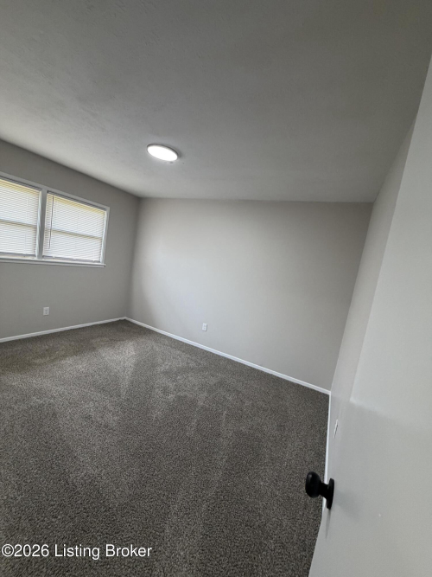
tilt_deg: -6.5
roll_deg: -8.8
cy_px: 288
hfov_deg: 85.7
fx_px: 233
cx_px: 216
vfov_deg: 102.1
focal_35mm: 14
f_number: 2.2
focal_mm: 2.22
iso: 320
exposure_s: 1/120
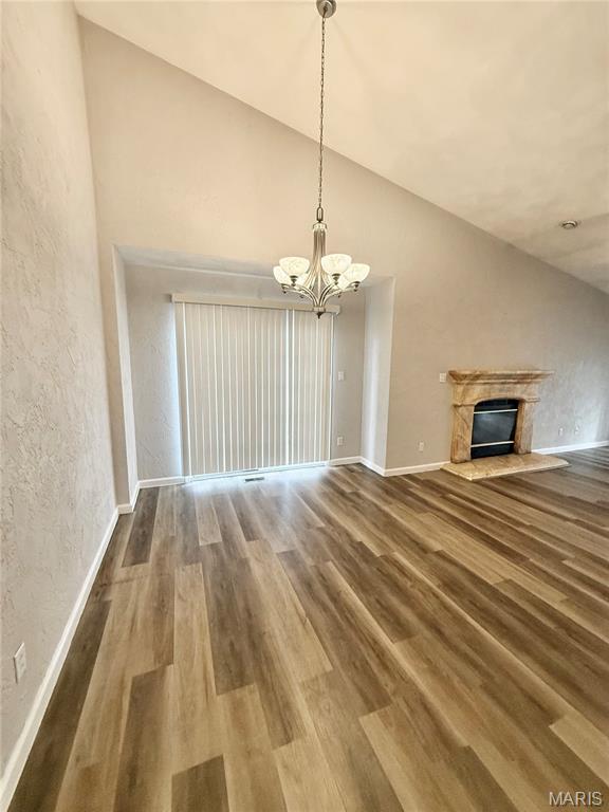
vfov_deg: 102.1
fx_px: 328
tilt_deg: -7.2
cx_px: 304
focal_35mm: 14
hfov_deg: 85.7
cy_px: 406
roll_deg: -0.4
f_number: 2.2
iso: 320
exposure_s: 1/120
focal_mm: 2.22
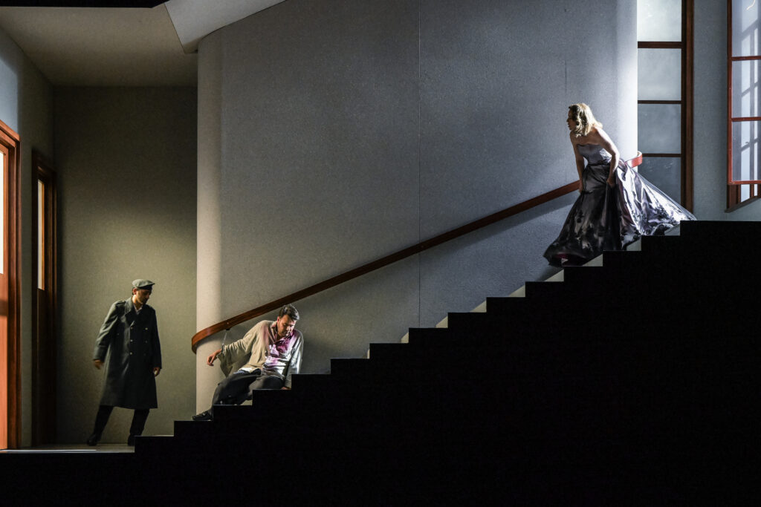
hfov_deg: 26.3
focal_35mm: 77
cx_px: 380
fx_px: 1628
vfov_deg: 17.7
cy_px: 254
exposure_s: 1/80
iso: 6400
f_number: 5
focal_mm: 77
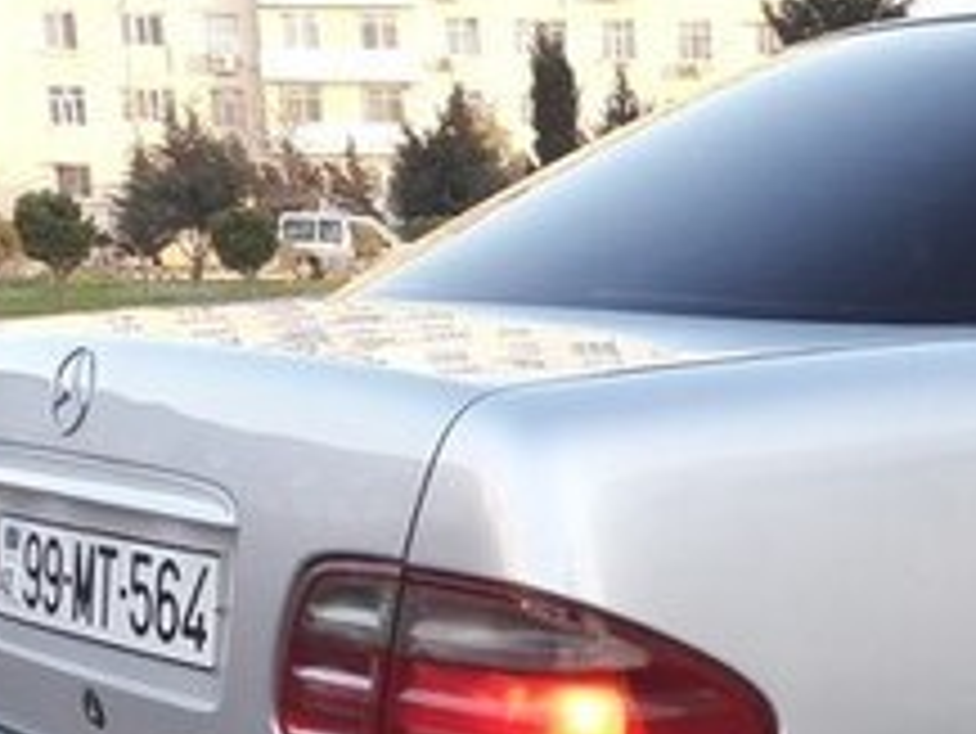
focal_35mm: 85
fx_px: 2398
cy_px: 952
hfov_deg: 21.2
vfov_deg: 16.4
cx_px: 1201
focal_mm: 3.7
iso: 64
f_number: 1.9
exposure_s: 1/100
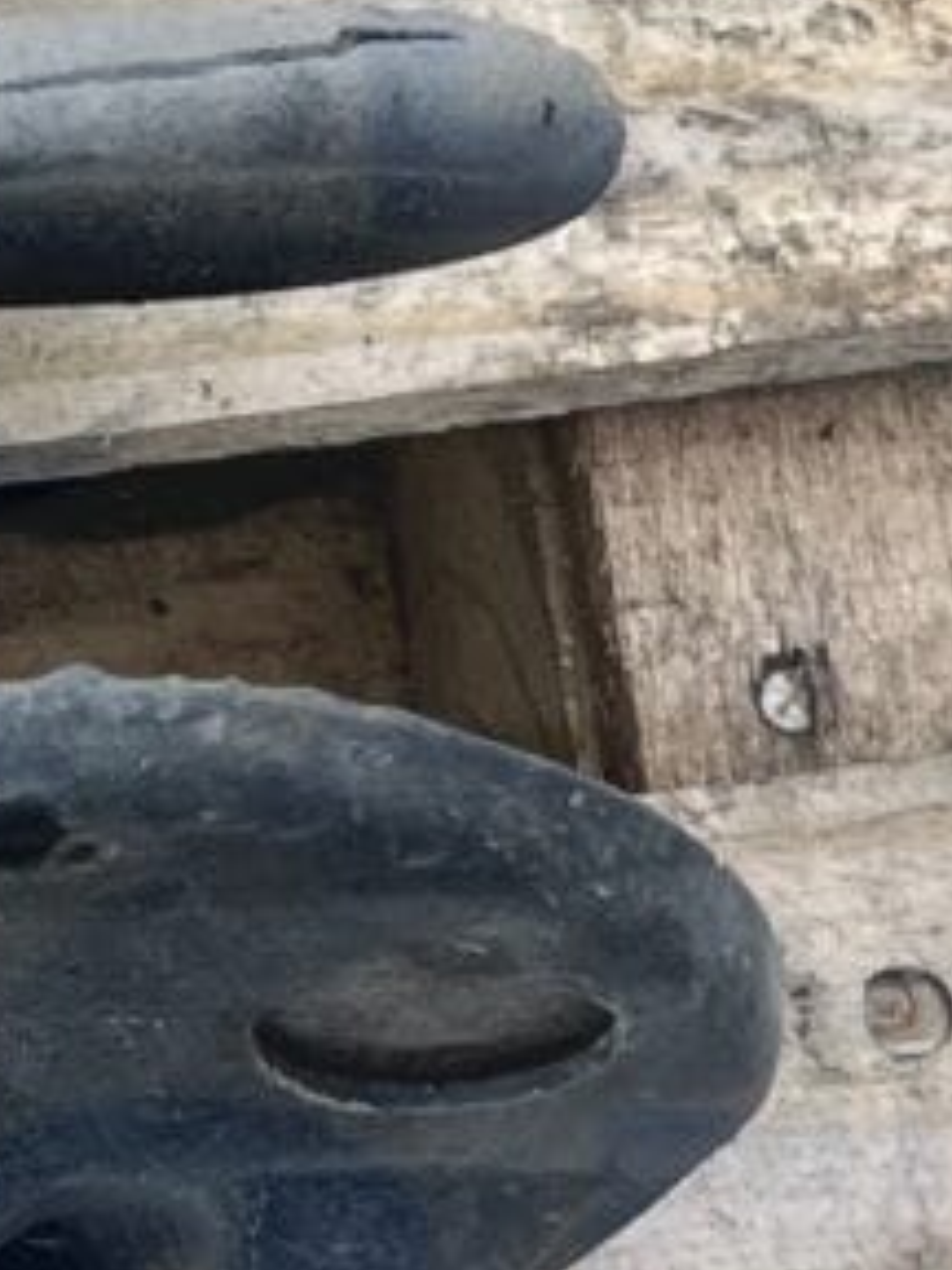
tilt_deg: -69.9
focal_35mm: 185
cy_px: 569
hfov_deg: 7.9
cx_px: -207
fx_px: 6784
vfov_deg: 10.7
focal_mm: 5.1
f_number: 1.6
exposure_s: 1/723
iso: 50
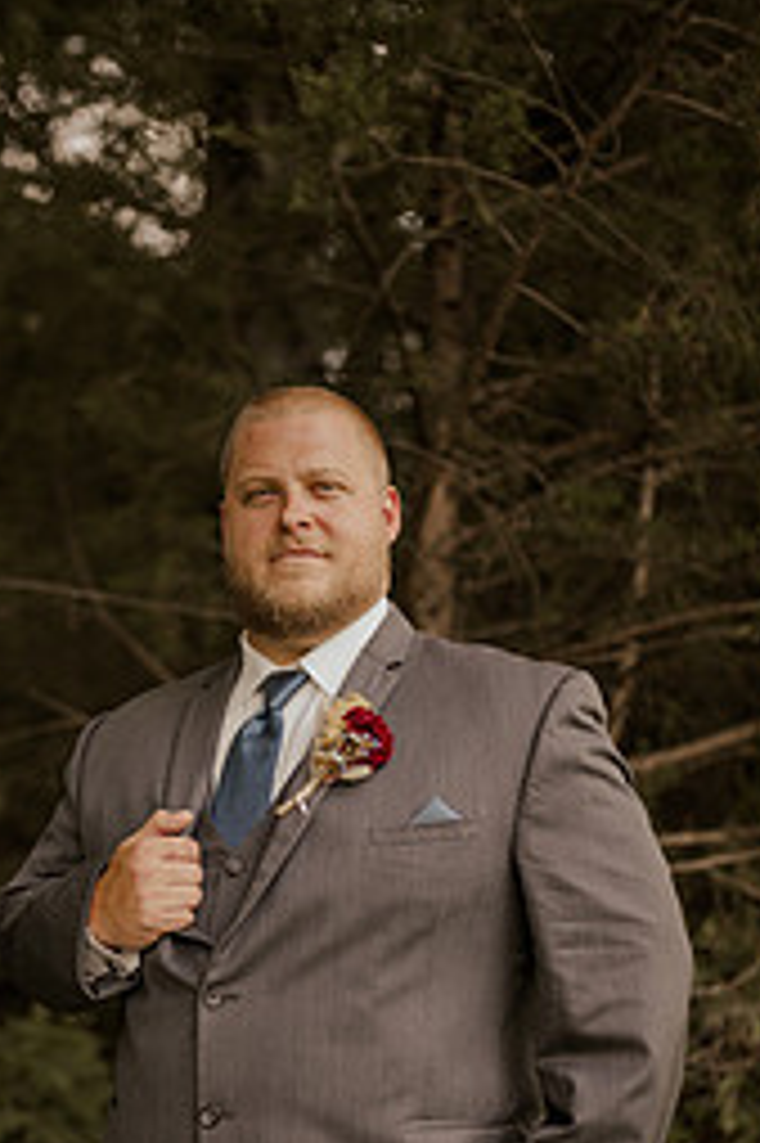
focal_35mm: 62
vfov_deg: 32.1
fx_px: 1966
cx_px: 279
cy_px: 778
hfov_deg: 21.8
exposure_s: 1/400
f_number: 1.6
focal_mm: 35
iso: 64
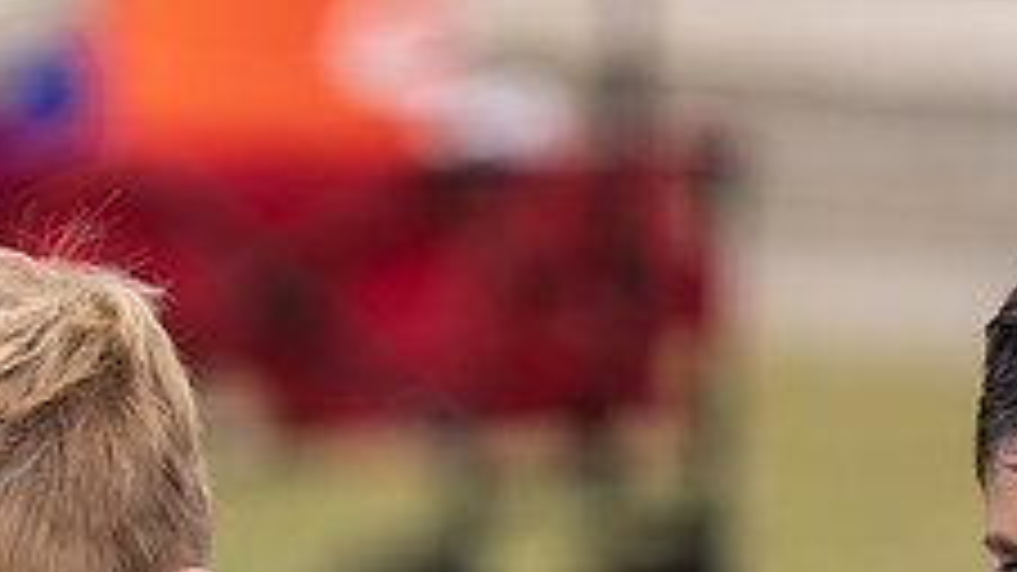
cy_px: 795
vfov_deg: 2.3
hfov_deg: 4.0
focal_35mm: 537
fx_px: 14478
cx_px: -27
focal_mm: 200
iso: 100
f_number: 2.8
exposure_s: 1/500
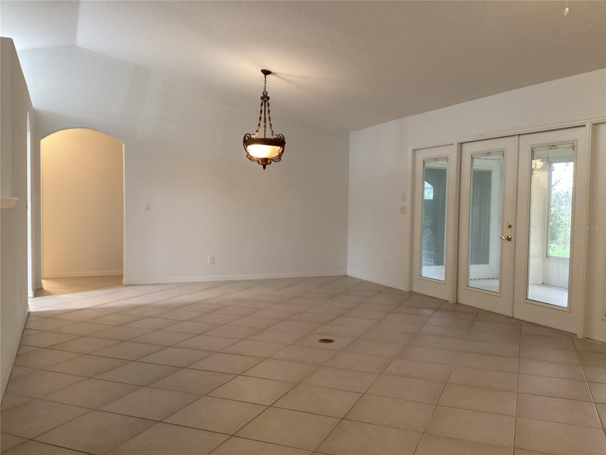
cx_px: 303
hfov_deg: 58.4
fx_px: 543
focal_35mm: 31
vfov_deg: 45.4
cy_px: 228
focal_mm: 3.3
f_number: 2.4
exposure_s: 1/60
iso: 250
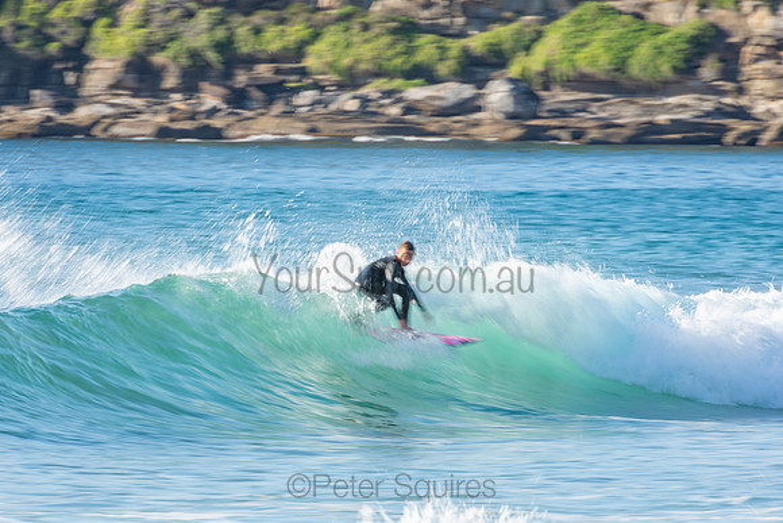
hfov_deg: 3.4
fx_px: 13052
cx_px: 392
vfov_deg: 2.3
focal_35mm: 600
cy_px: 262
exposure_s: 1/30
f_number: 18
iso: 100
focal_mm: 400
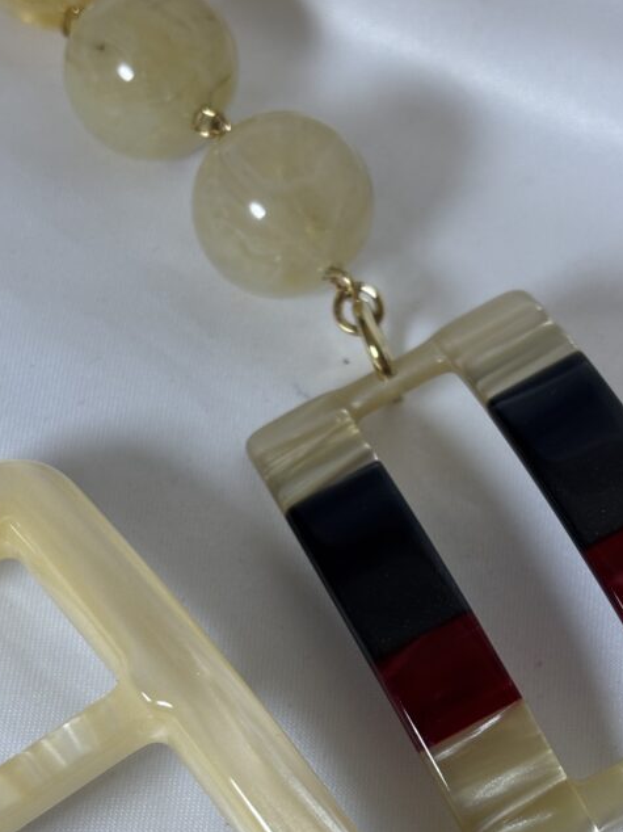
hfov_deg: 17.6
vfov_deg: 23.0
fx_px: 2017
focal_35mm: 84
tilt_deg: -59.7
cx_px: 294
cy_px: 648
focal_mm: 5.96
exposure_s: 1/138
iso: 25
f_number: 1.6
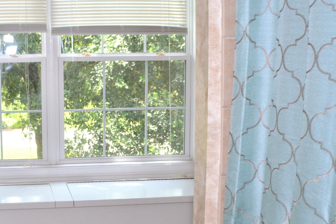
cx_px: 49
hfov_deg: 26.3
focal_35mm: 75
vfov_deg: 18.2
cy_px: 127
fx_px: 700
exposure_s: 1/100
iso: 400
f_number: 5
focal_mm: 24
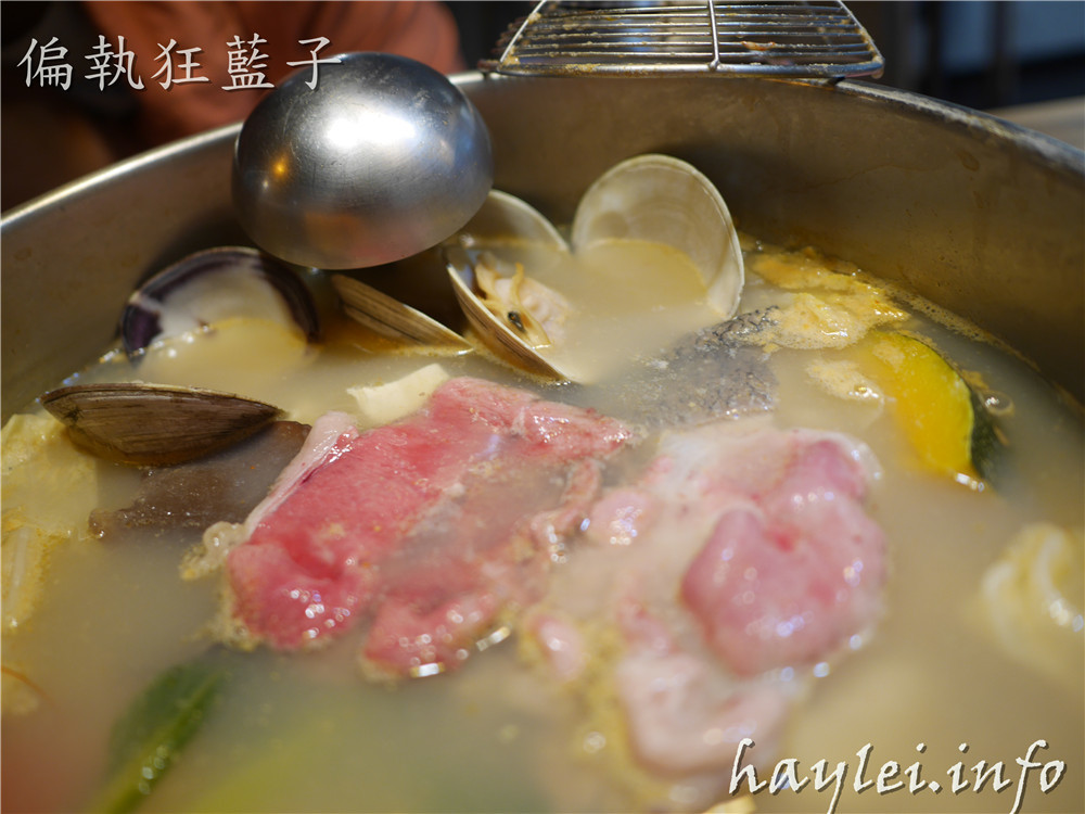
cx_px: 542
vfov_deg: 46.8
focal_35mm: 30
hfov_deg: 60.0
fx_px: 940
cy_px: 407
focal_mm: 15
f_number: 1.7
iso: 250
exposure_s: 1/60
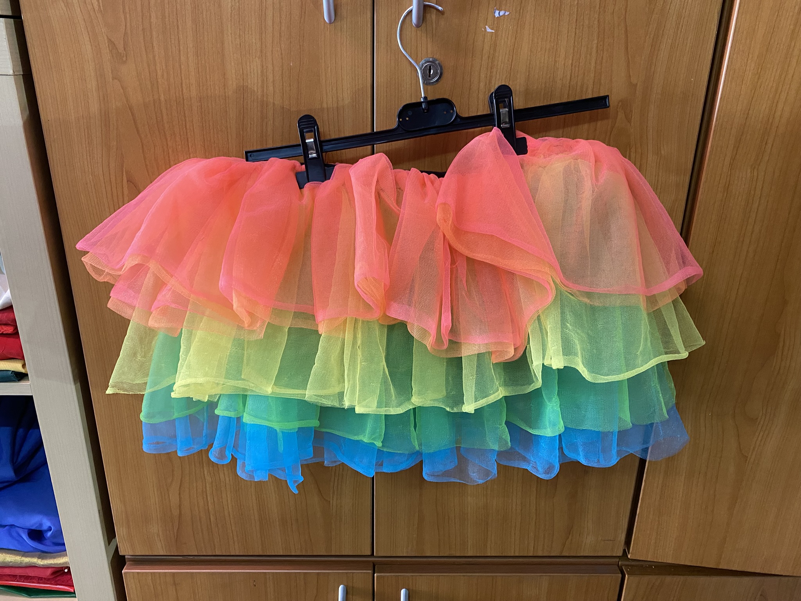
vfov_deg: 53.1
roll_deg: -0.3
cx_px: 400
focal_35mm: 26
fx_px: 602
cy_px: 300
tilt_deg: -22.8
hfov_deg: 67.3
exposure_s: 1/50
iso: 250
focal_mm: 4.25
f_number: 1.8
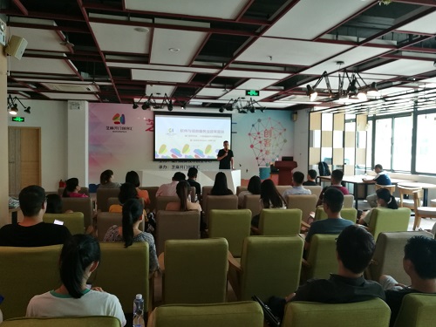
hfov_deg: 65.3
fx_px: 340
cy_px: 164
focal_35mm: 27
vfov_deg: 51.4
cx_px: 218
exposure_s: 1/33.3
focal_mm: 4.5
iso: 250
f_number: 2.2
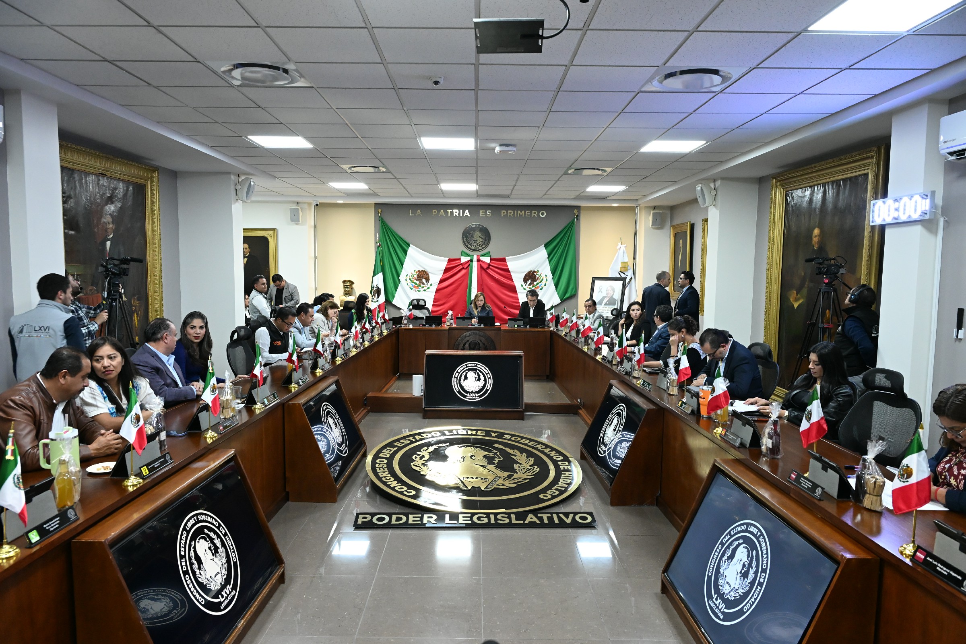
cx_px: 483
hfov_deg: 73.7
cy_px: 322
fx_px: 644
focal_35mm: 24
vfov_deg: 53.1
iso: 5000
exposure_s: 1/80
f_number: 5.6
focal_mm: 24
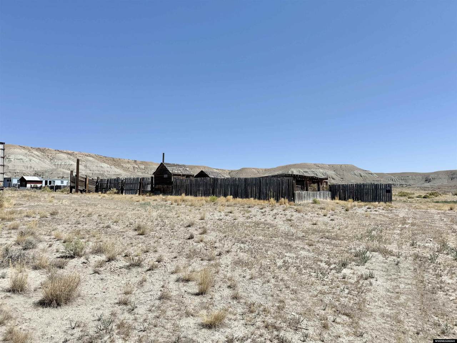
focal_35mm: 24
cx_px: 228
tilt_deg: +4.7
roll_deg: +0.8
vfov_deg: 56.8
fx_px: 317
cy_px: 172
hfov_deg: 71.6
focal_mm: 6.76
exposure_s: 1/8130
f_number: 1.78
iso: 80
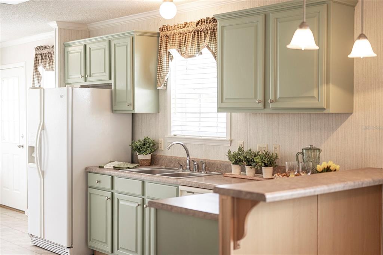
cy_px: 128
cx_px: 192
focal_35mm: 50
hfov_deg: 39.6
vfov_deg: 27.0
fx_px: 532
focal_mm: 50
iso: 250
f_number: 1.8
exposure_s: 1/125
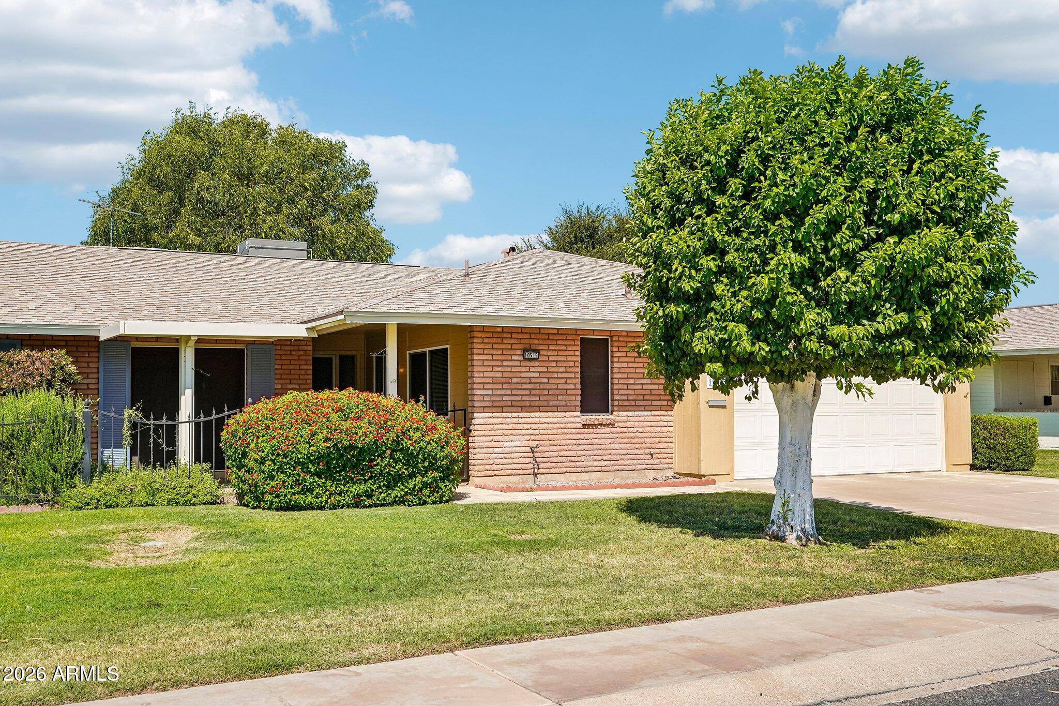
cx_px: 530
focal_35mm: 35
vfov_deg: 37.8
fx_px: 1029
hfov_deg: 54.4
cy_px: 353
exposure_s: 1/1000
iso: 400
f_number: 8
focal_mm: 35
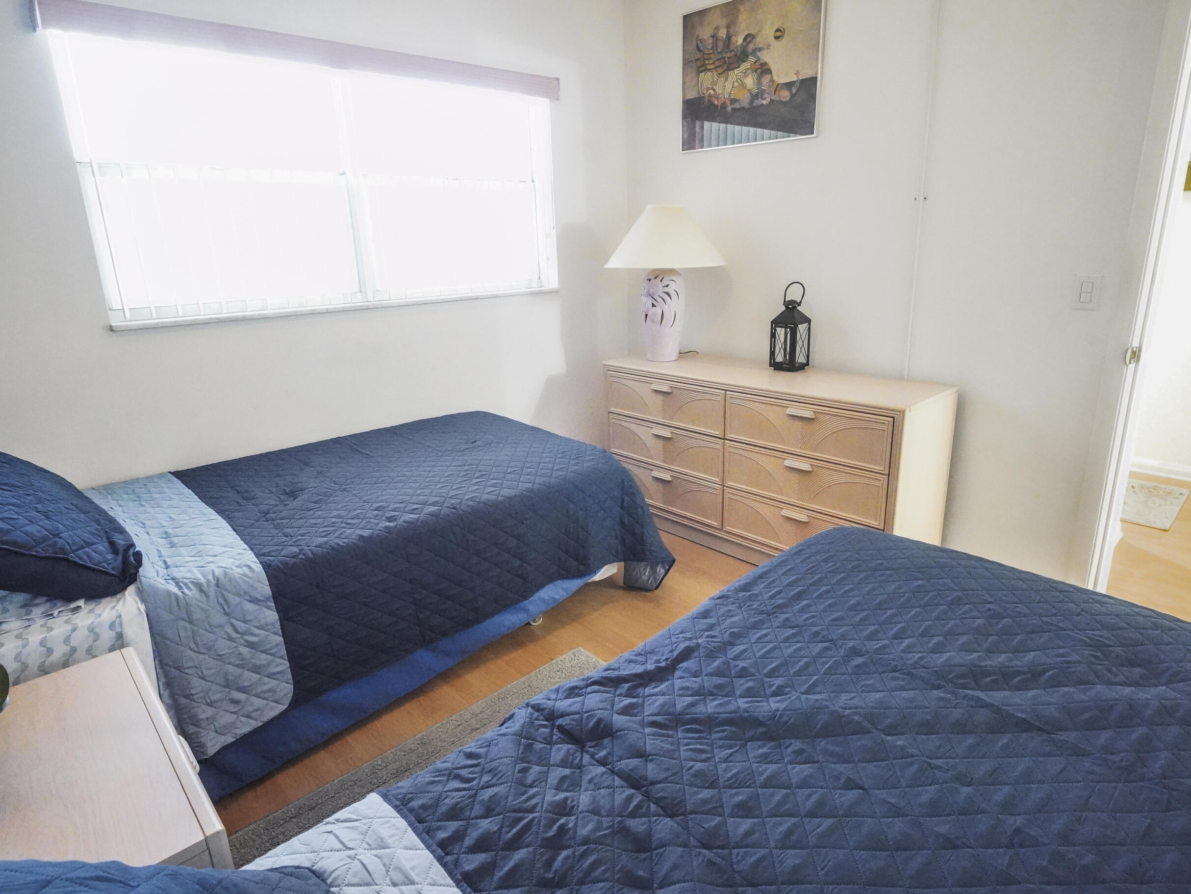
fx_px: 654
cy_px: 422
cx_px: 607
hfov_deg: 84.7
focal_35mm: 19
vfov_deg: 68.6
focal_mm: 16
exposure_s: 1/50
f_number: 8
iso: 25600
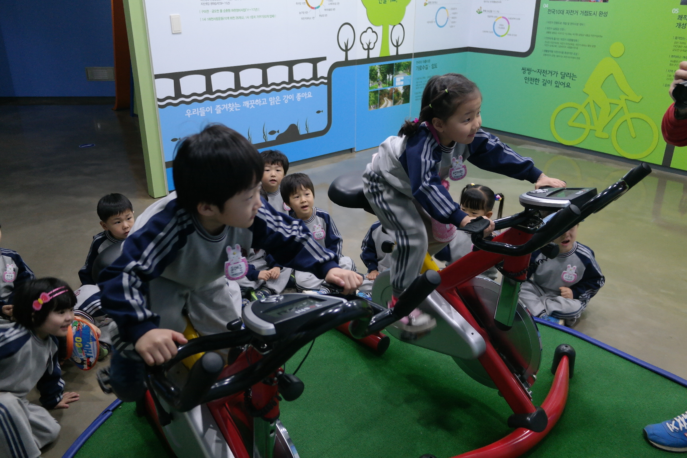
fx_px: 572
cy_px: 229
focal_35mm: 30
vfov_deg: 43.6
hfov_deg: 61.9
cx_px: 344
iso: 800
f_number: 3.5
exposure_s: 1/40
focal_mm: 20
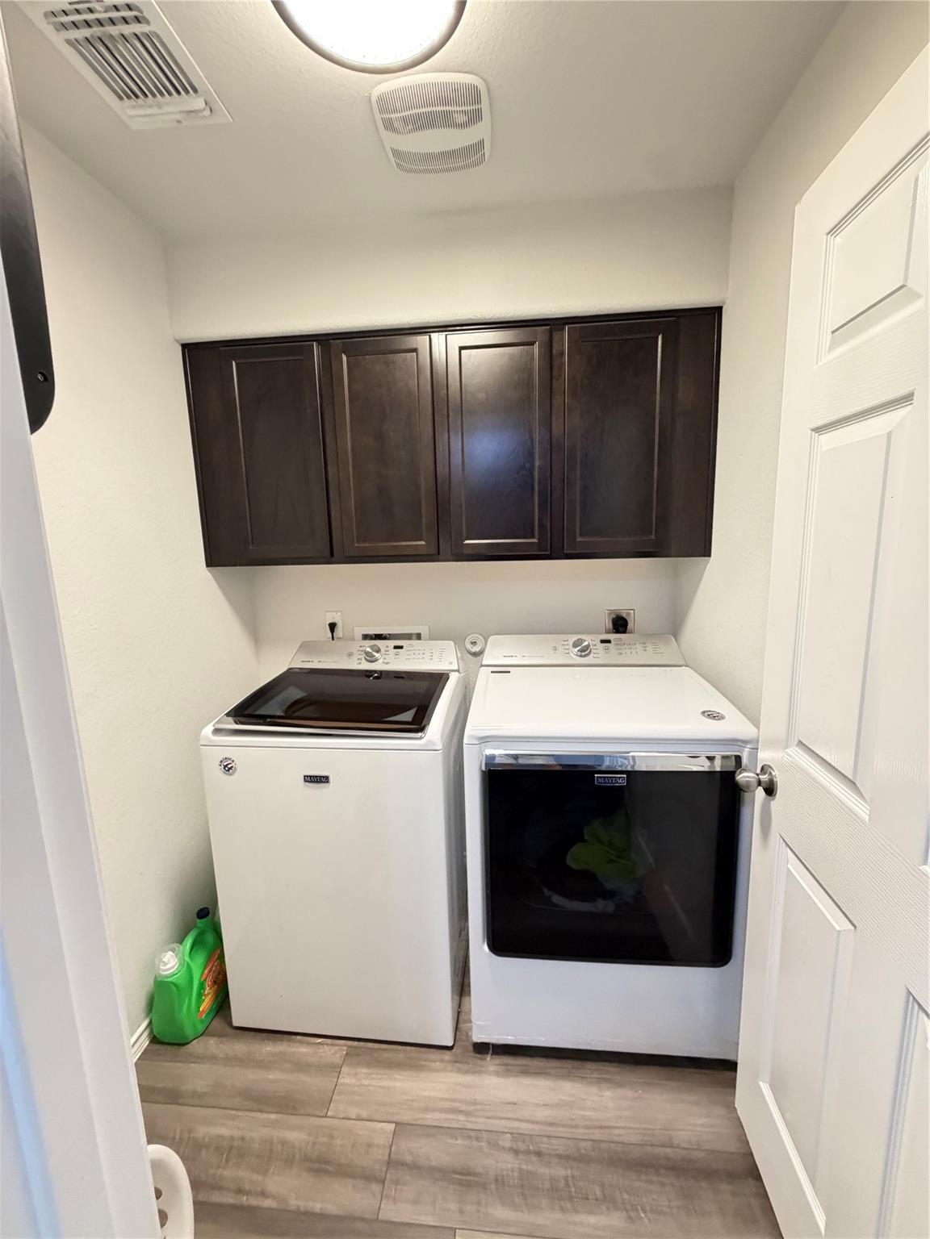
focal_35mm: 14
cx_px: 465
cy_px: 620
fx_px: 502
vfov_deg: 102.1
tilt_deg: -5.4
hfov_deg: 85.7
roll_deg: -0.6
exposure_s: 1/60
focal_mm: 2.22
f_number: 2.2
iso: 500
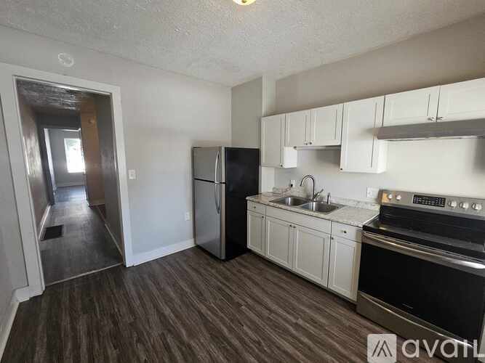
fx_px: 182
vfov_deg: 89.9
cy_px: 182
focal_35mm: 13
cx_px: 242
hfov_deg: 106.2
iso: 200
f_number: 2.2
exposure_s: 1/60
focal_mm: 2.2
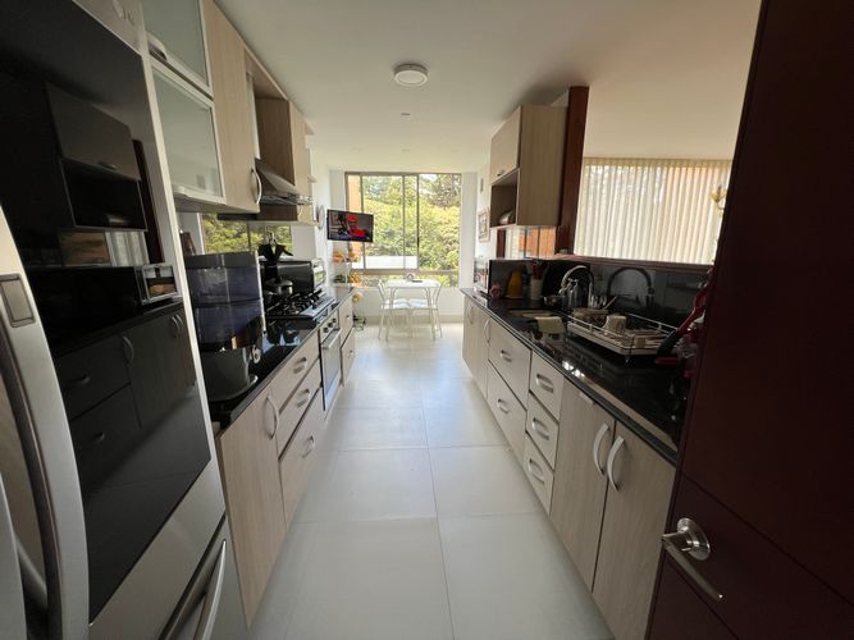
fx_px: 321
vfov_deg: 89.9
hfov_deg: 106.2
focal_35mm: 13
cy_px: 320
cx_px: 427
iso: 32
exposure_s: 1/99
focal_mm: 1.57
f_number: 1.8
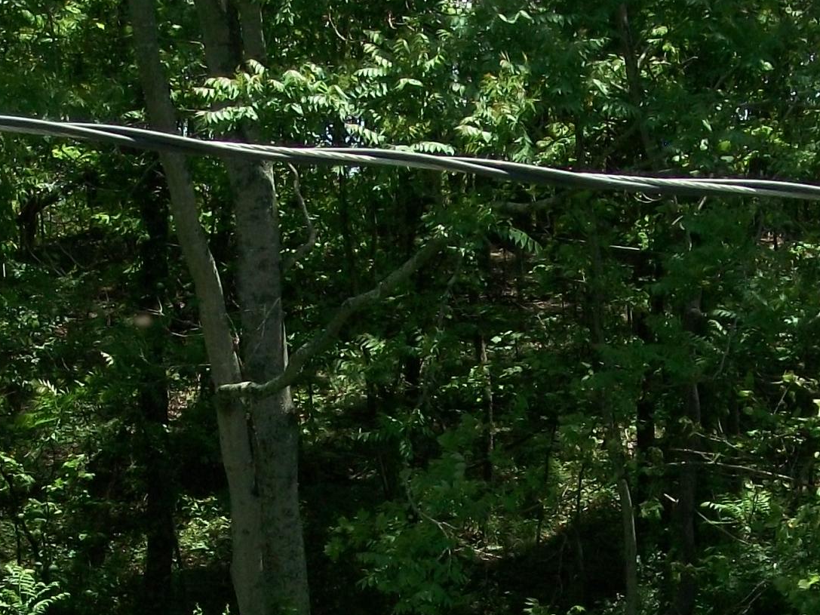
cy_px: 829
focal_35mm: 138
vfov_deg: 10.5
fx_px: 3269
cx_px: 529
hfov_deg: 14.3
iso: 80
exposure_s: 1/500
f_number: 3.6
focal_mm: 8.8
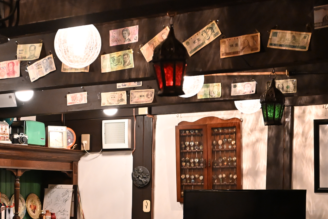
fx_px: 674
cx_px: 60
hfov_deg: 26.8
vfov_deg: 17.9
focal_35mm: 74
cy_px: 226
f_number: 5
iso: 6400
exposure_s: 1/60
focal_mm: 35
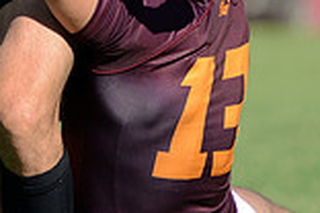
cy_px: -181
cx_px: -59
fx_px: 8586
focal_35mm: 966
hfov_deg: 2.1
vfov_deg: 1.4
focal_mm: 260
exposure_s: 1/1250
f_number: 4
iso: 320
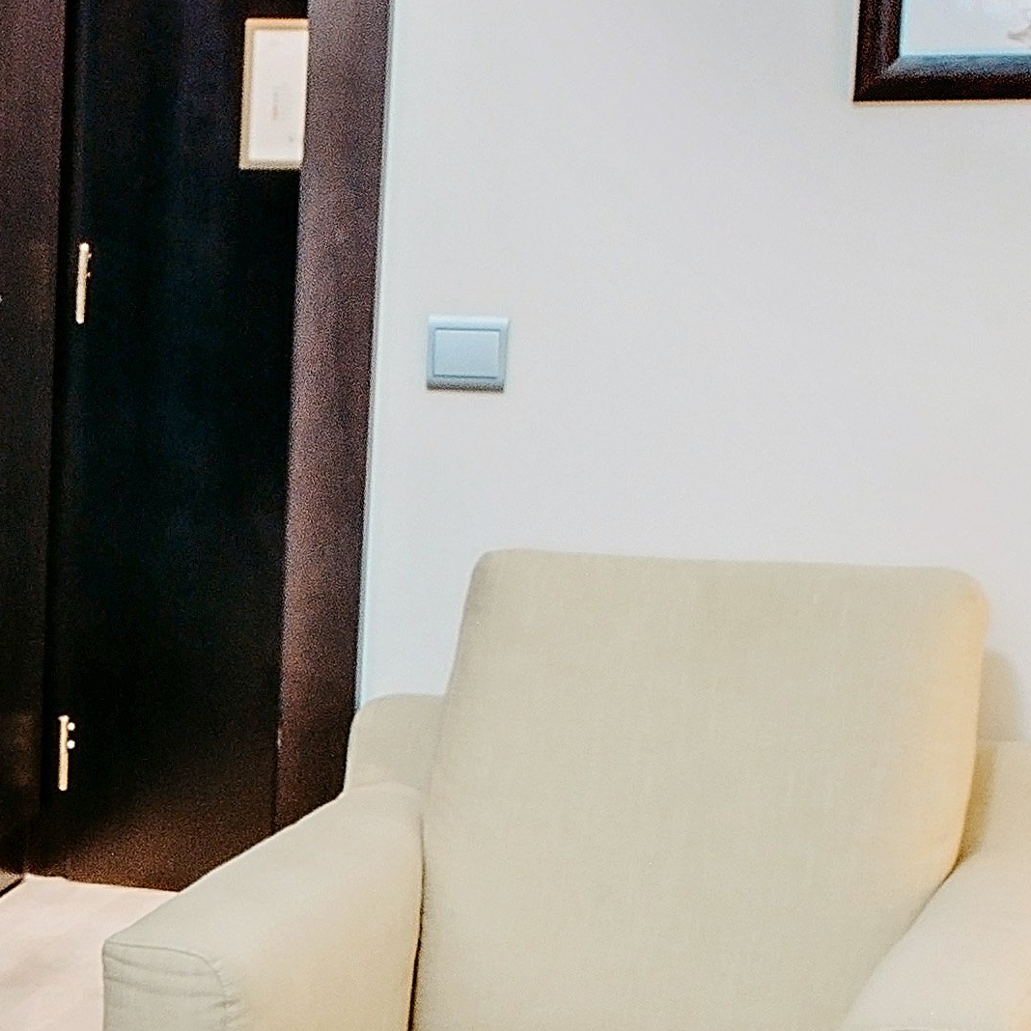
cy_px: 1052
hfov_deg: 14.8
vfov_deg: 15.1
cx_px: -260
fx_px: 3808
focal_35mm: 113
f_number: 16
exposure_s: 1.6
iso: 320
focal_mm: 24
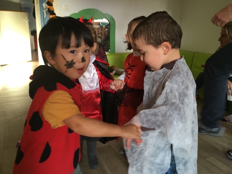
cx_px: 110
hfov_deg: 55.3
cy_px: 76
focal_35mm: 33
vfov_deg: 42.8
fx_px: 221
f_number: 2.2
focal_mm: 4.15
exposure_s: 1/33
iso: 100
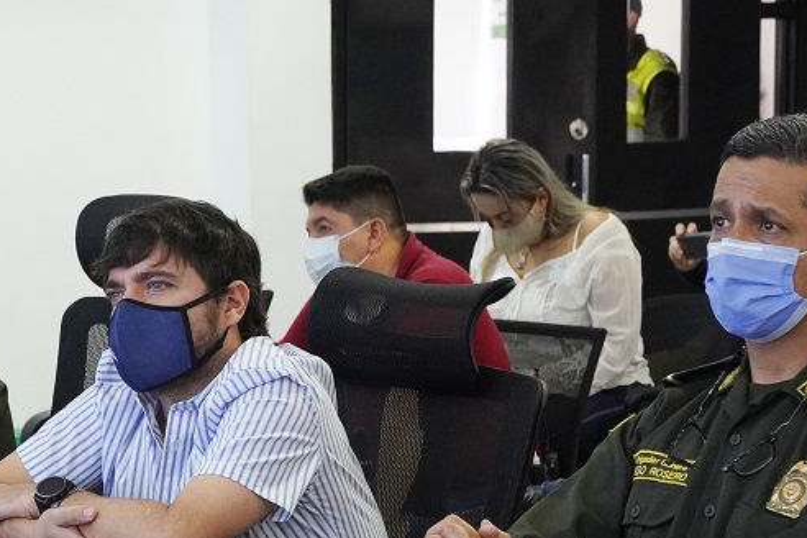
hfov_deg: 13.3
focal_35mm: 153
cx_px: 134
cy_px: 405
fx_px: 3429
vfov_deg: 9.0
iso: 3200
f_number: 5.6
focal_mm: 51
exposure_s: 1/80
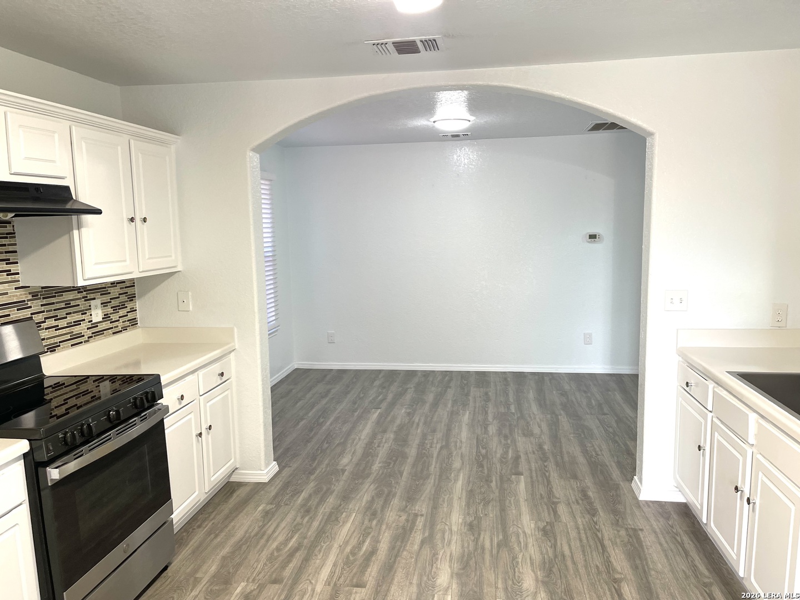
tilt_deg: -7.3
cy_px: 300
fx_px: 578
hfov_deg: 69.4
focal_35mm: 25
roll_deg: +1.0
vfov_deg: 54.9
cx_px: 400
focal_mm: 5.1
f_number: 1.6
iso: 125
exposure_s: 1/120
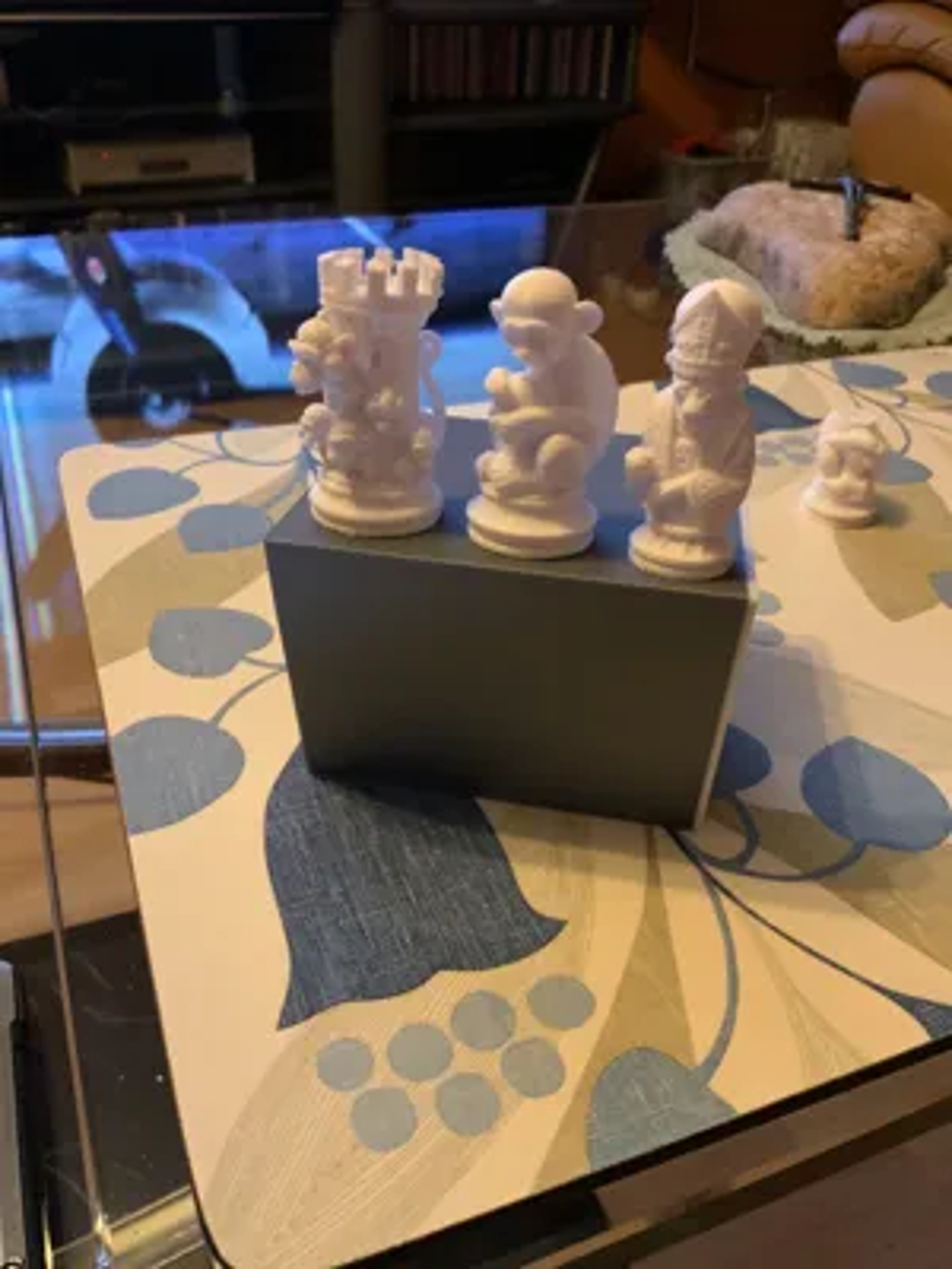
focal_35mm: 29
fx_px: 1063
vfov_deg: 61.7
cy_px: 634
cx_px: 476
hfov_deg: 48.2
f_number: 1.8
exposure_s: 1/25
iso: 320
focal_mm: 3
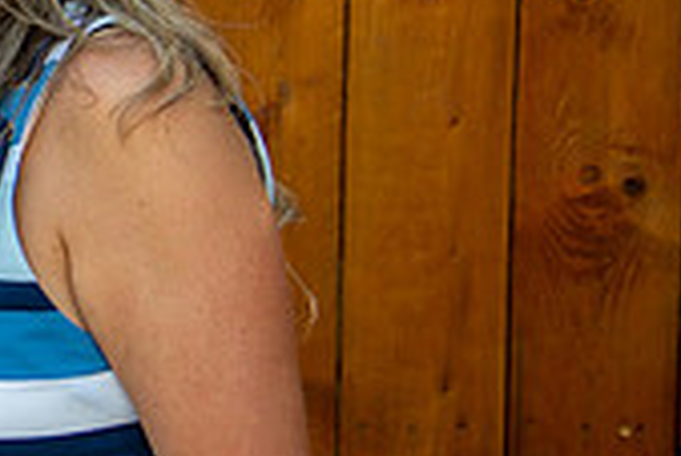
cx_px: -447
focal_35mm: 158
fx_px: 2991
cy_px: 75
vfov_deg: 8.7
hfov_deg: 12.2
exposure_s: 1/320
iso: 125
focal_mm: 46
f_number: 4
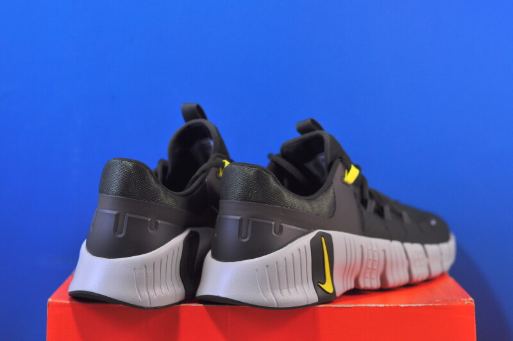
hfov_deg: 27.0
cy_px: 170
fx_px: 1067
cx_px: 256
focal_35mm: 75
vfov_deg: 18.1
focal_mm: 50
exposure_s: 1/320
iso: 250
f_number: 2.8
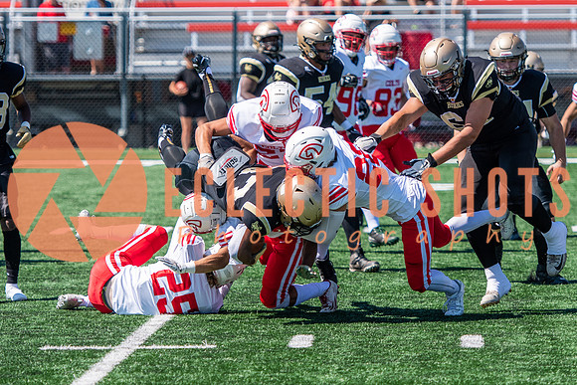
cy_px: 177
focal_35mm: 272
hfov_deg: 7.6
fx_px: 4362
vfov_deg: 5.1
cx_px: 336
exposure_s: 1/3200
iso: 160
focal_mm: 135
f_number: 2.8
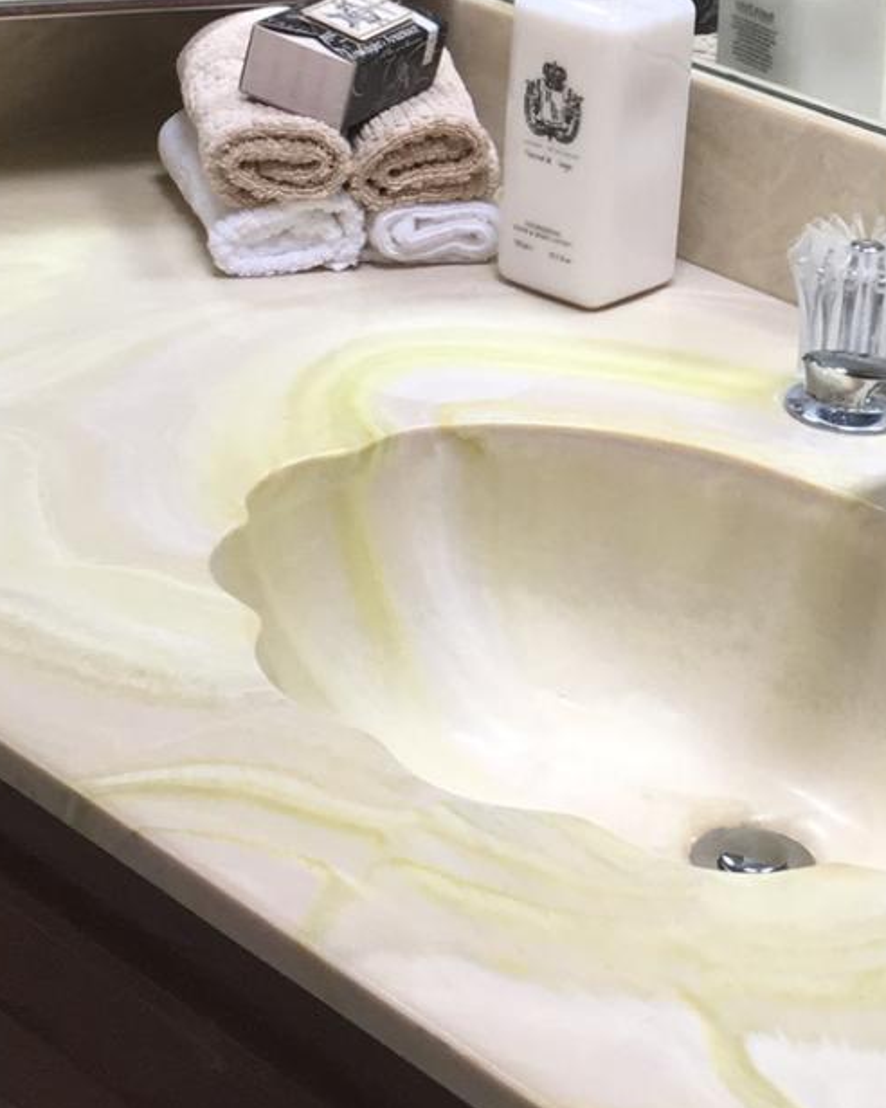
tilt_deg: -15.3
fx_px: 3016
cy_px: 7
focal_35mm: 92
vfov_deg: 20.2
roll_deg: -3.7
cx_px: 870
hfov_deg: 16.4
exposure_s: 1/120
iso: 40
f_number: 2.2
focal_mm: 4.15
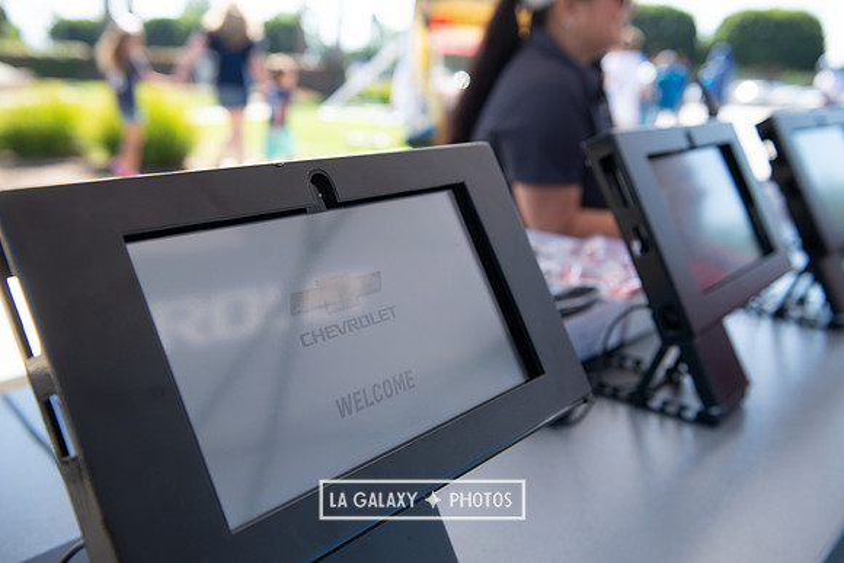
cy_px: 282
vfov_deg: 36.9
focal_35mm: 36
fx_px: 844
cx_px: 422
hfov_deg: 53.1
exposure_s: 1/800
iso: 250
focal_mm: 36
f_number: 4
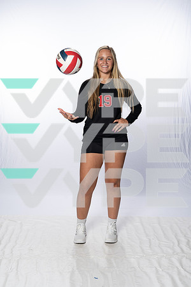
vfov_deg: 38.2
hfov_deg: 26.0
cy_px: 144
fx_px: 414
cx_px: 96
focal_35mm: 52
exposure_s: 1/250
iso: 640
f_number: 8
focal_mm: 52
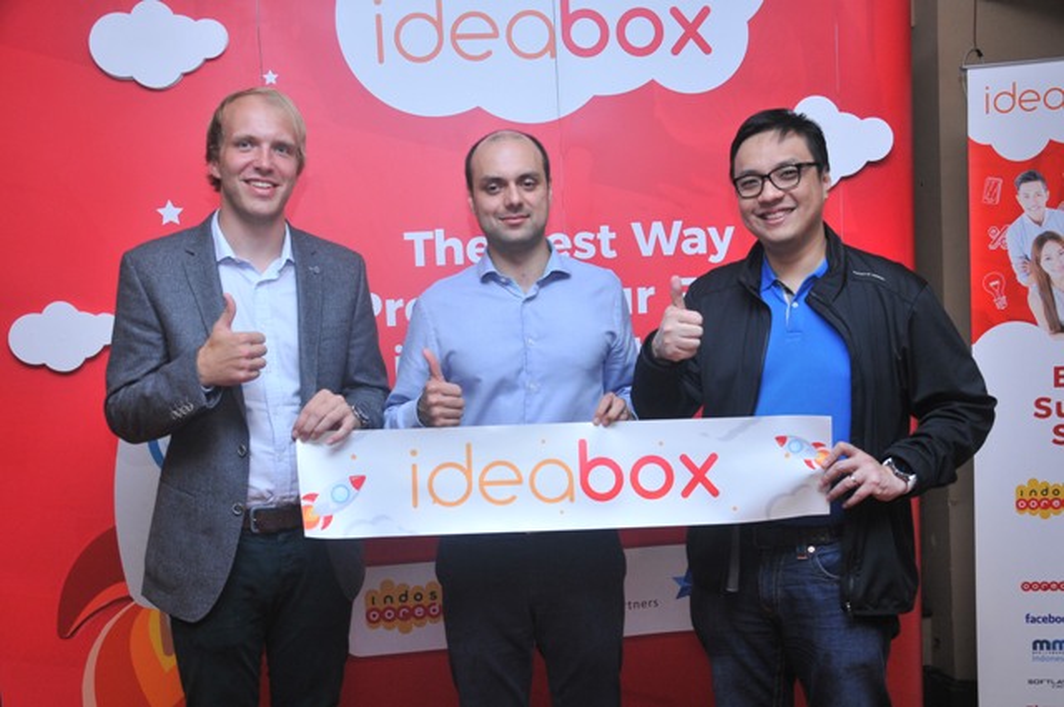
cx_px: 532
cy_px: 354
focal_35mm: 36
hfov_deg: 53.2
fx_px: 1063
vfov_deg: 36.8
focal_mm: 24
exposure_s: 1/80
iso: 640
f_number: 5
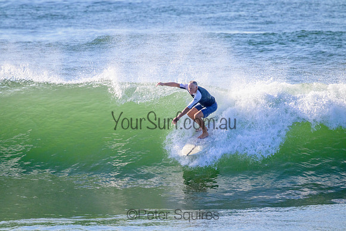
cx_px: 173
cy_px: 116
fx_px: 7690
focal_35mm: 800
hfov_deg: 2.6
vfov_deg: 1.7
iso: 1600
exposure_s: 1/2000
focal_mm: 800
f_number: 11
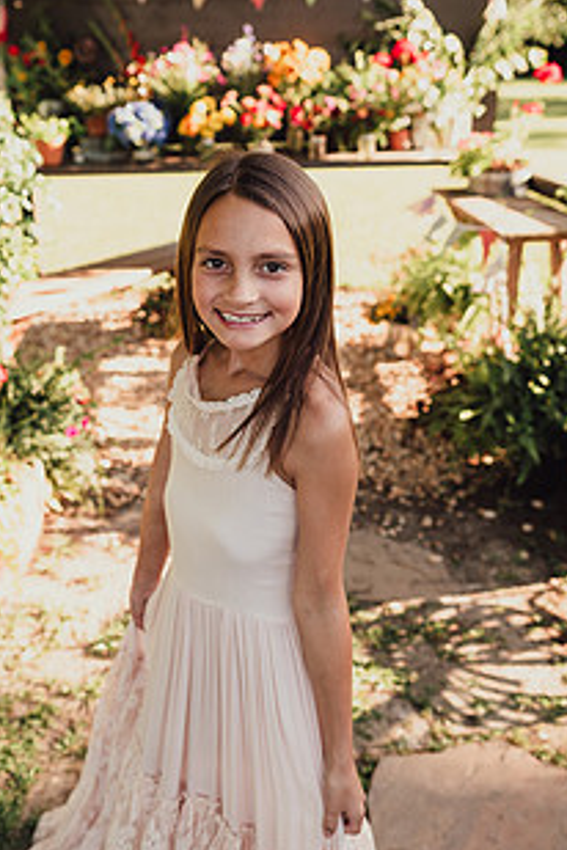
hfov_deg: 37.6
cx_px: 215
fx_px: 827
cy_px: 374
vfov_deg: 54.3
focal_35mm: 35
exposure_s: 1/400
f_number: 2.8
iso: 160
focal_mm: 24
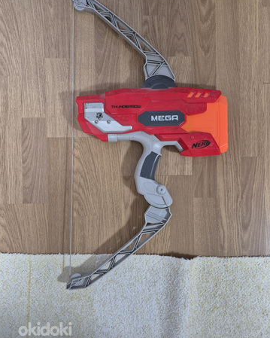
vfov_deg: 68.1
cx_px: 138
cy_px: 167
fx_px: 250
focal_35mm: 25
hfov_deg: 56.8
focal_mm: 5.4
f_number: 1.8
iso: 1000
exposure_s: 1/100
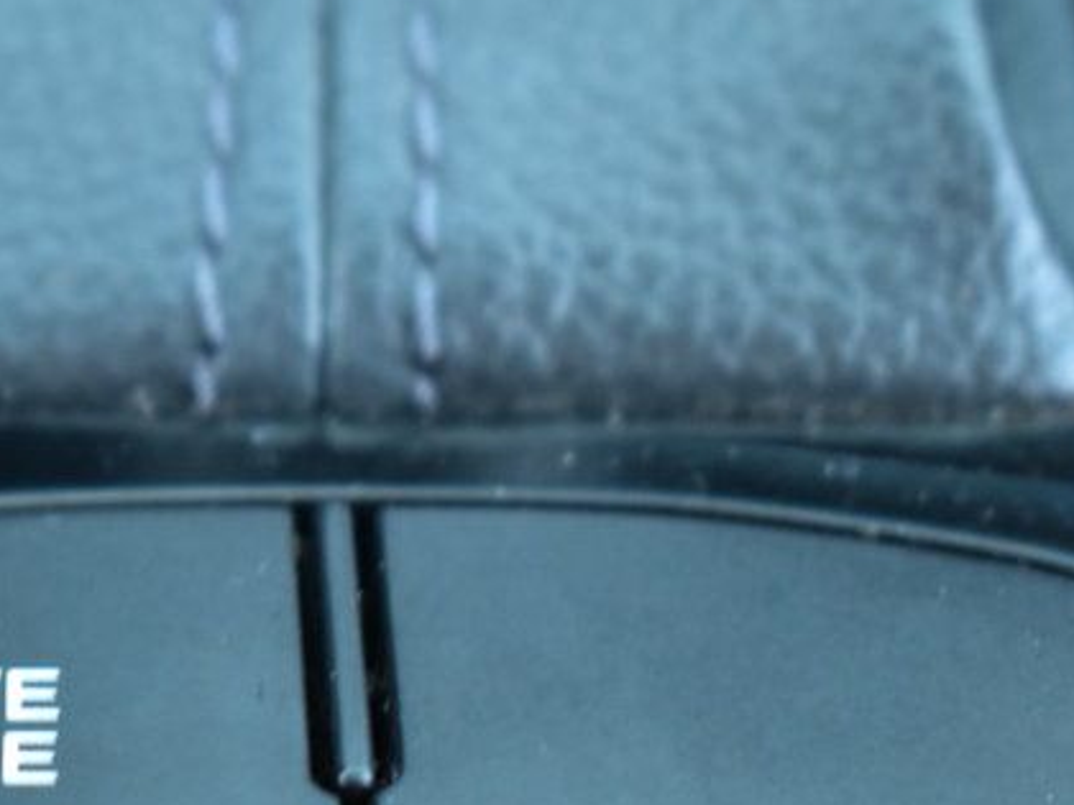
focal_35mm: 193
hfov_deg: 10.2
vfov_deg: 7.7
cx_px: 77
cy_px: 831
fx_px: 5993
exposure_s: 1/15
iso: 1600
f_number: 5.6
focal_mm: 55
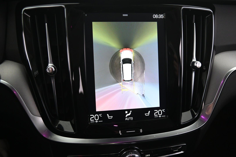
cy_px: 78
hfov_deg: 58.8
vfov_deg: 41.1
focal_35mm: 32
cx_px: 118
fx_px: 210
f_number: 4
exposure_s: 1/20
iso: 2000
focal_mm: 32
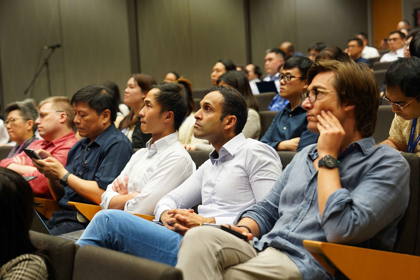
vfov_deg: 19.5
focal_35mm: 70
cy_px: 140
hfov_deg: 28.8
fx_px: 817
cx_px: 210
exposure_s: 1/125
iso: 1600
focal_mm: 70
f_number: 3.5
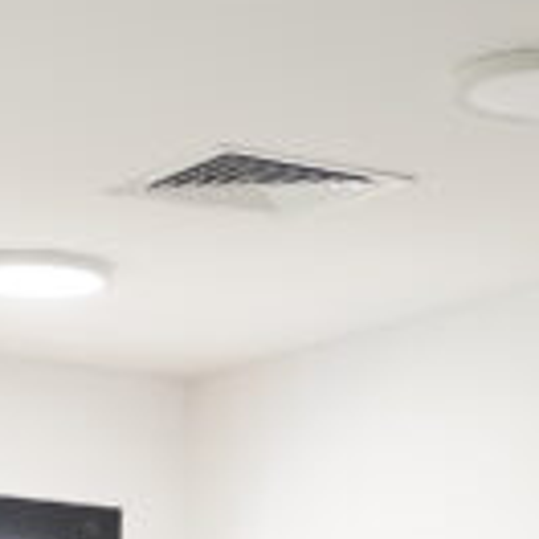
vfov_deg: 10.0
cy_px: 984
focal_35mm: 165
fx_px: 2907
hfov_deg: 10.6
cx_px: 108
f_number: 2.8
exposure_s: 1/100
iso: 400
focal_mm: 16.9
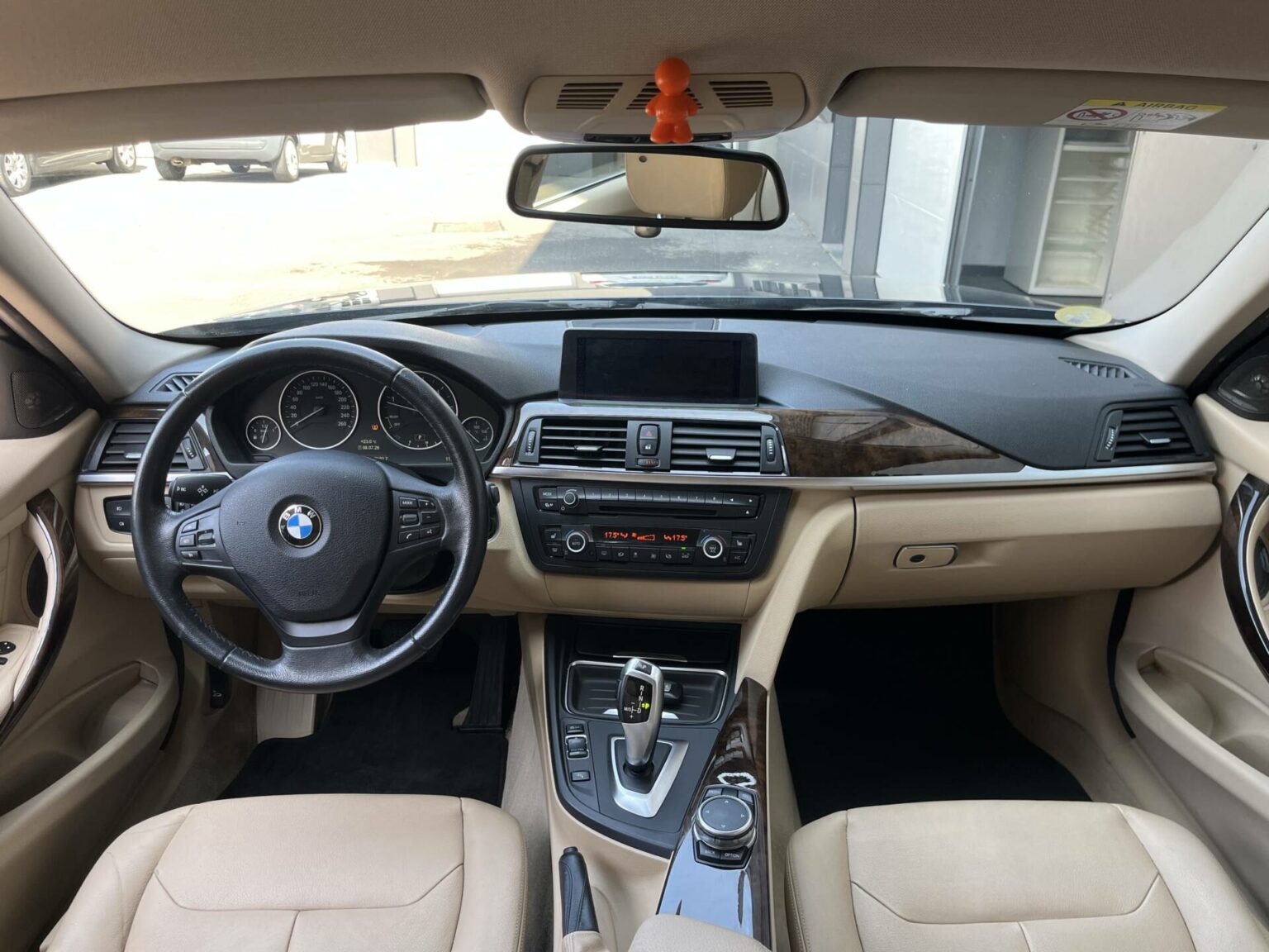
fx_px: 953
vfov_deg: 53.1
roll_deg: -1.0
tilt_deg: -22.6
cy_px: 476
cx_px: 634
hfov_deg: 67.3
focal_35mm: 26
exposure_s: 1/121
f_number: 1.6
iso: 50
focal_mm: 5.1
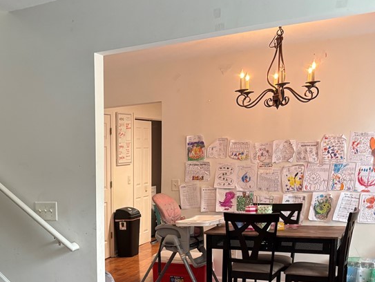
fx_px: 531
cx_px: 33
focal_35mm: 49
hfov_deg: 36.3
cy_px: 259
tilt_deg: -11.2
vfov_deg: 28.4
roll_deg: +2.8
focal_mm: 5.96
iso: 250
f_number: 1.6
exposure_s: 1/60
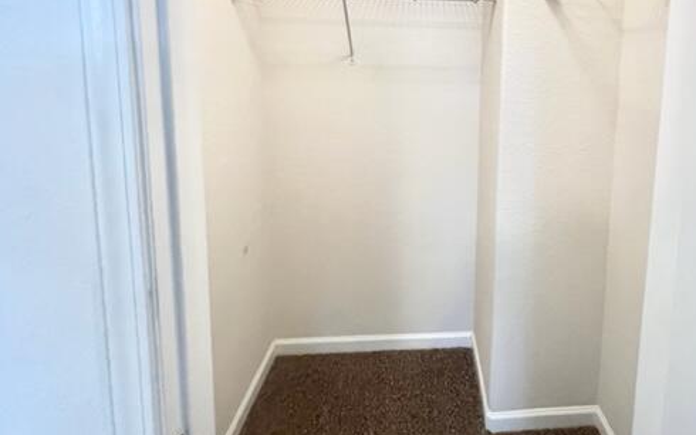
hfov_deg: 88.9
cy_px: 109
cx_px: 443
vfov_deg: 61.4
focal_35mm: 18
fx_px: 341
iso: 250
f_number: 1.8
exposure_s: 1/120
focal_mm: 1.57
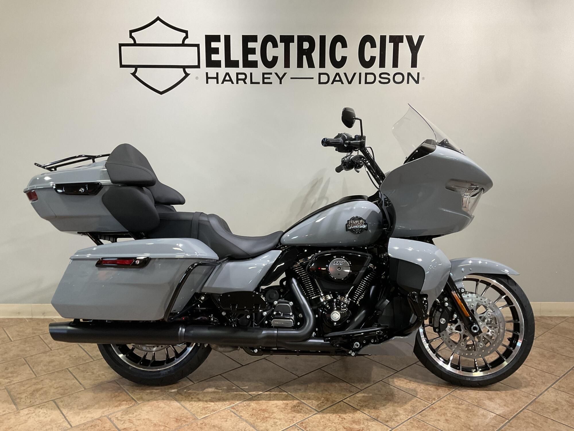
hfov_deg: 61.7
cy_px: 216
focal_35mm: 29
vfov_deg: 48.2
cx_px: 287
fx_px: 481
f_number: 1.8
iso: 80
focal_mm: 3
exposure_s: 1/60
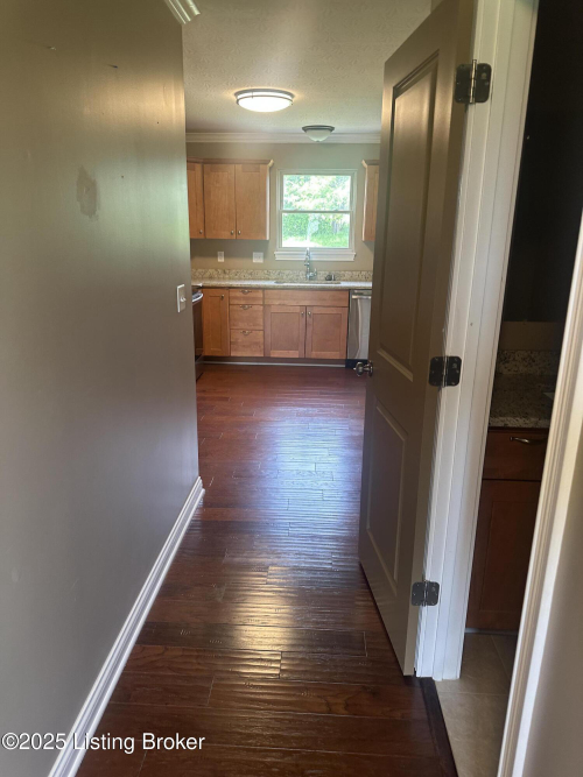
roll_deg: -1.6
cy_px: 388
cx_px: 292
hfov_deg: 56.8
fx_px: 539
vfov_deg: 71.6
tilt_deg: -14.7
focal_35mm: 24
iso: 160
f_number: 1.78
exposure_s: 1/60
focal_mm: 6.86
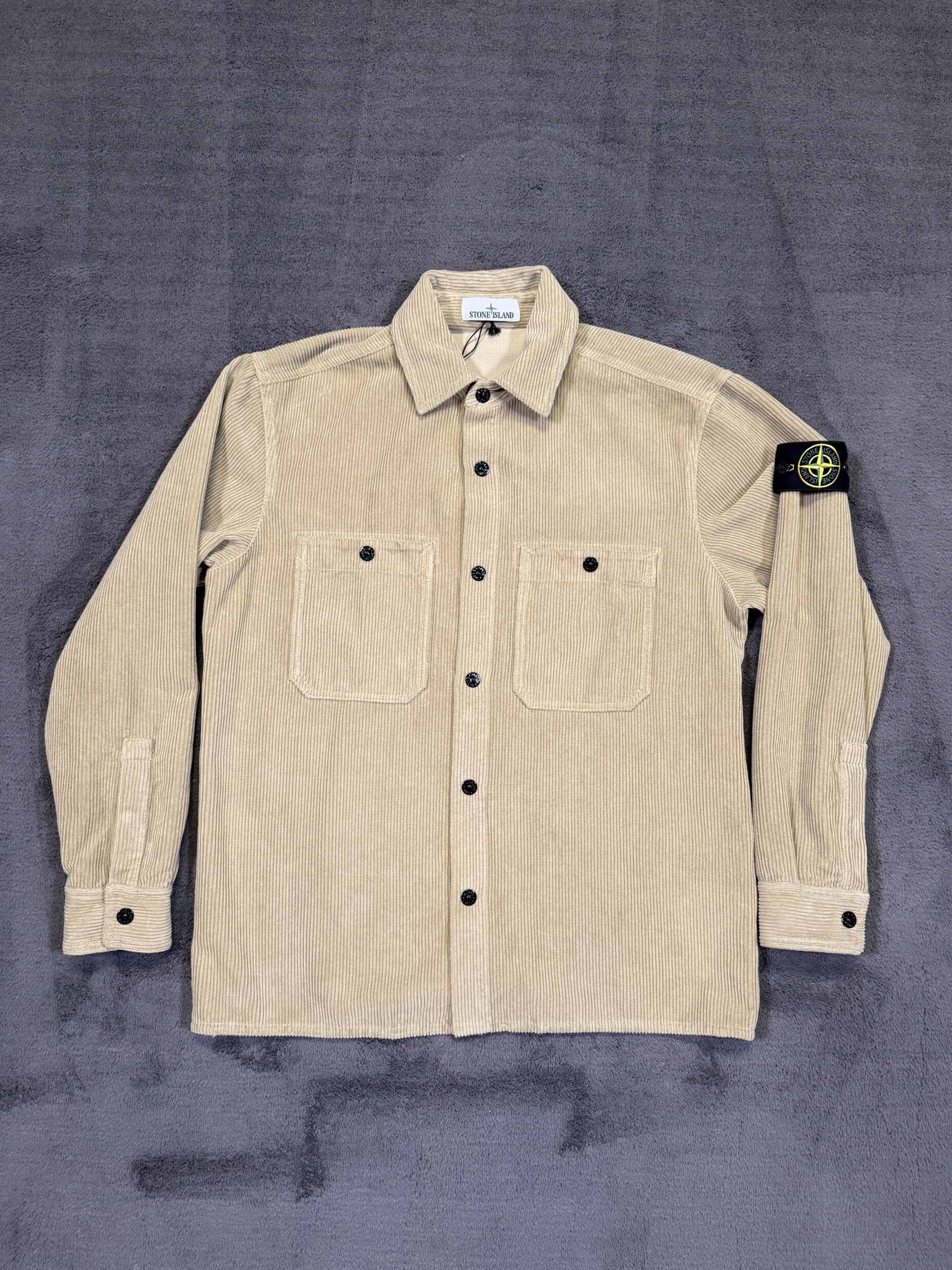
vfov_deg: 69.4
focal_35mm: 25
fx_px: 917
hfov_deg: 54.9
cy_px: 646
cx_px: 494
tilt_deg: -83.7
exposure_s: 1/72
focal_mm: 6.76
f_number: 1.78
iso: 200
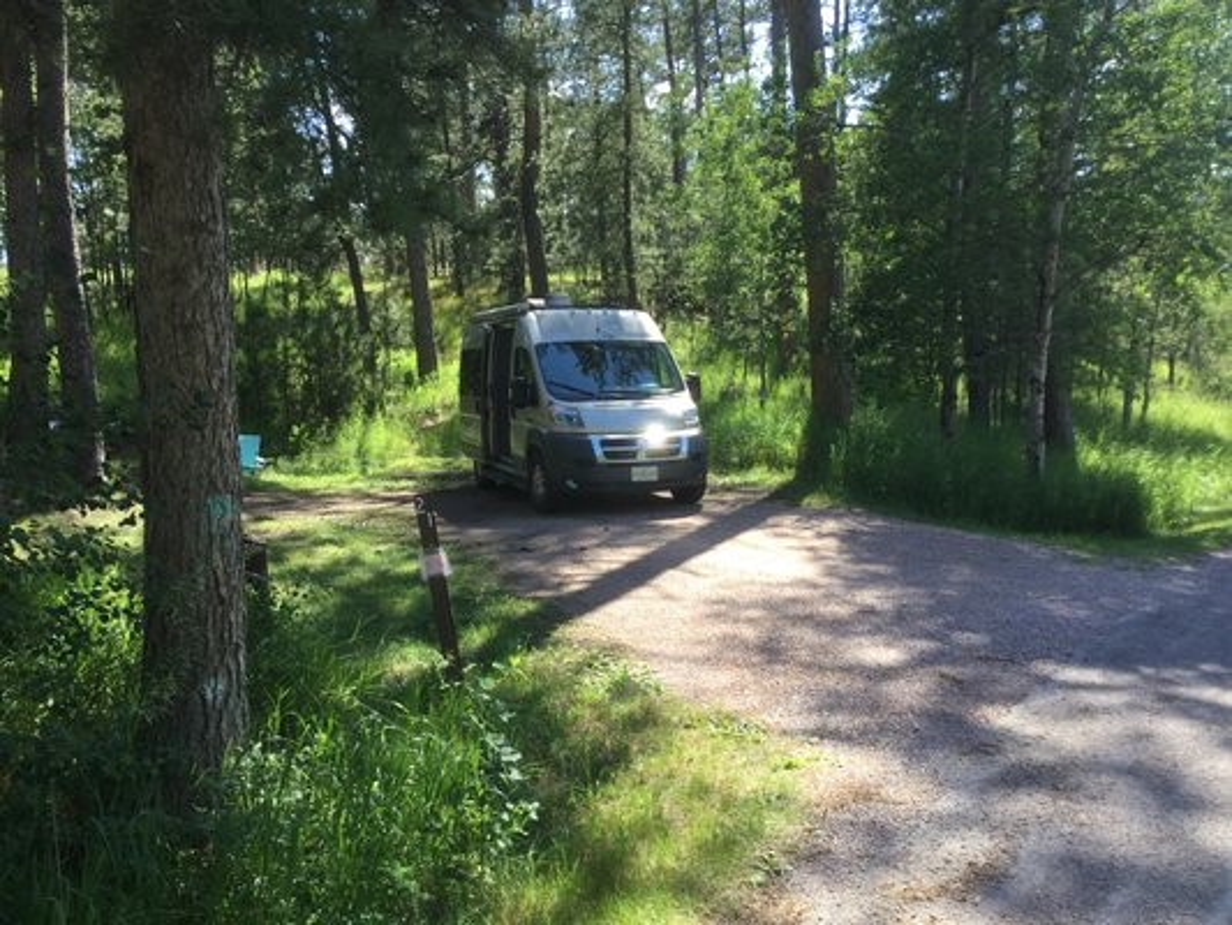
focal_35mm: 31
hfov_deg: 58.3
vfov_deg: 45.5
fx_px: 1104
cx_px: 616
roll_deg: +1.7
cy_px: 462
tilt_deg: -7.4
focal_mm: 3.3
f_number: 2.4
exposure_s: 1/236
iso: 25
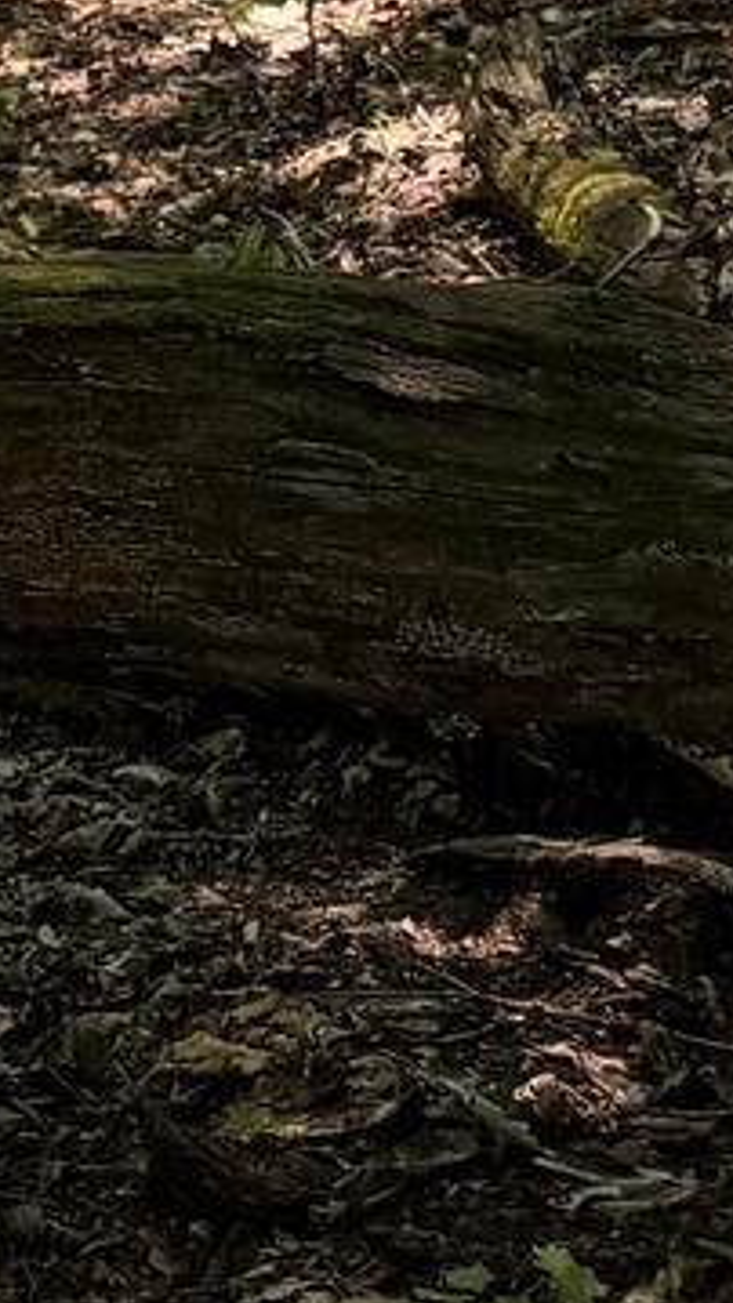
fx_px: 5147
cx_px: -1956
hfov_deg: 6.8
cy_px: -828
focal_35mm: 149
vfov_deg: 13.3
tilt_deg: -12.8
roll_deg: +0.9
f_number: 1.78
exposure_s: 1/402
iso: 80
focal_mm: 6.76
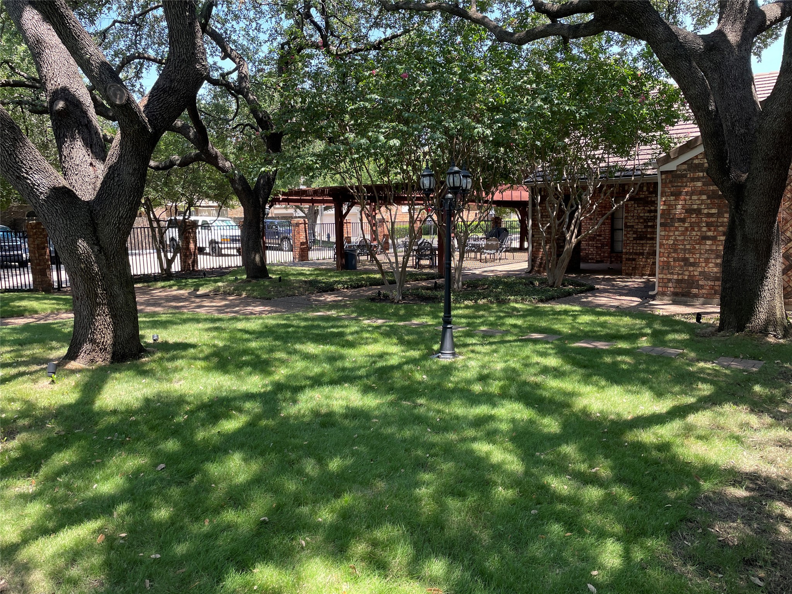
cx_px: 396
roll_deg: +0.3
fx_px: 595
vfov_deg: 53.1
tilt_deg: -5.7
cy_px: 297
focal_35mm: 26
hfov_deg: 67.3
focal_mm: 4.2
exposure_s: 1/344
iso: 32
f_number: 1.6
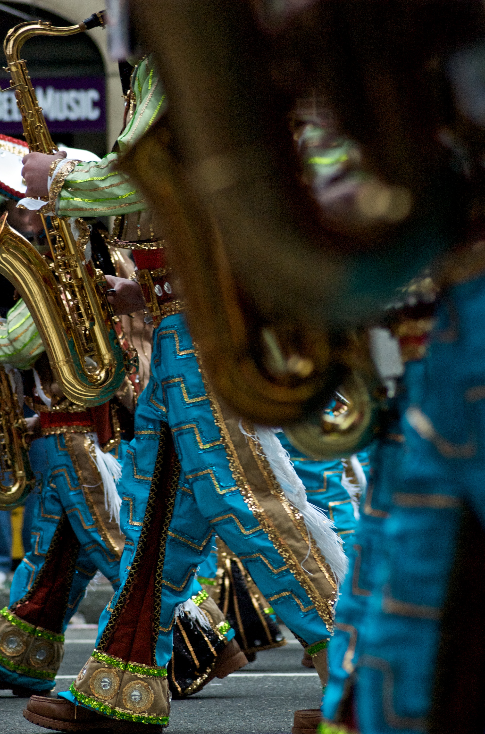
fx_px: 3965
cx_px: 242
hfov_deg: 7.0
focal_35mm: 195
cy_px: 367
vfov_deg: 10.6
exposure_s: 1/640
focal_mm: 130
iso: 1600
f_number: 6.3
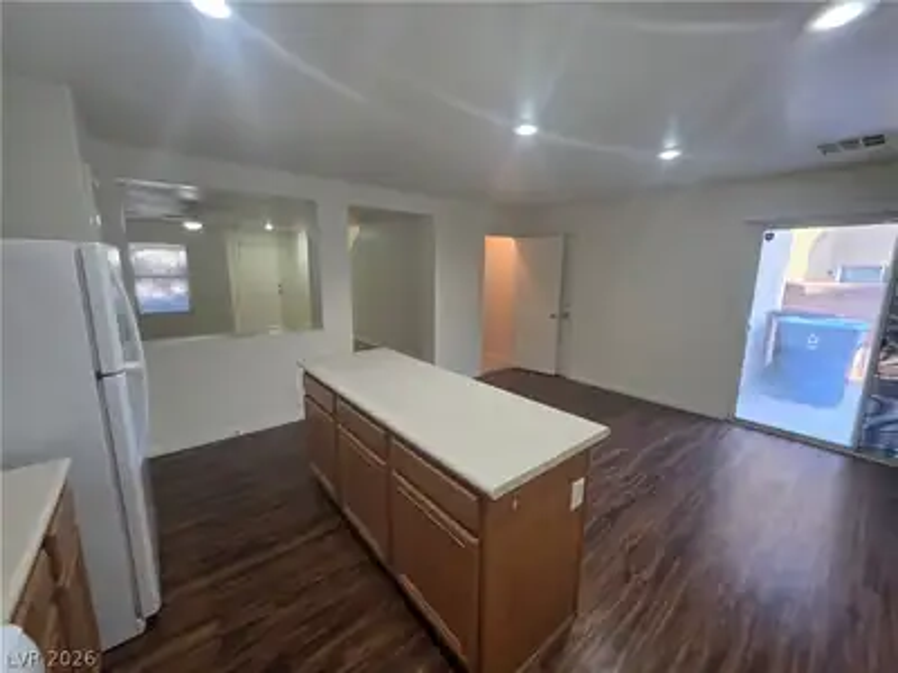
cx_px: 449
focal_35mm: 13
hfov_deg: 106.2
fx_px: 337
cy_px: 336
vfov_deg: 89.9
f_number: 1.9
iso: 250
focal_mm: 2.2
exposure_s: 1/120
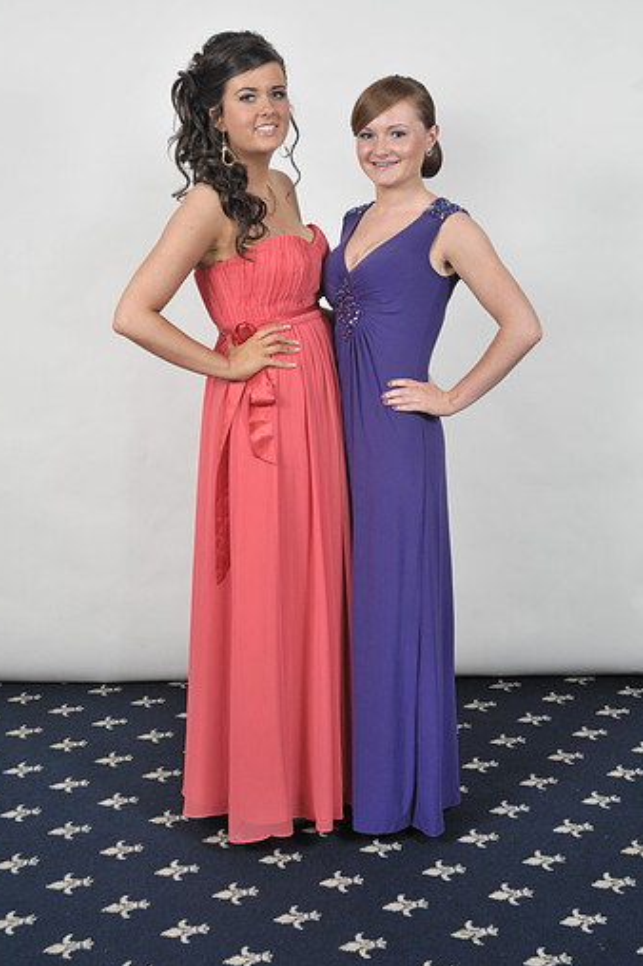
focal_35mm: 48
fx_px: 1288
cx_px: 310
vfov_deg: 41.1
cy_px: 456
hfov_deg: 28.0
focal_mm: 42
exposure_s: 1/160
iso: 1000
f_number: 7.1
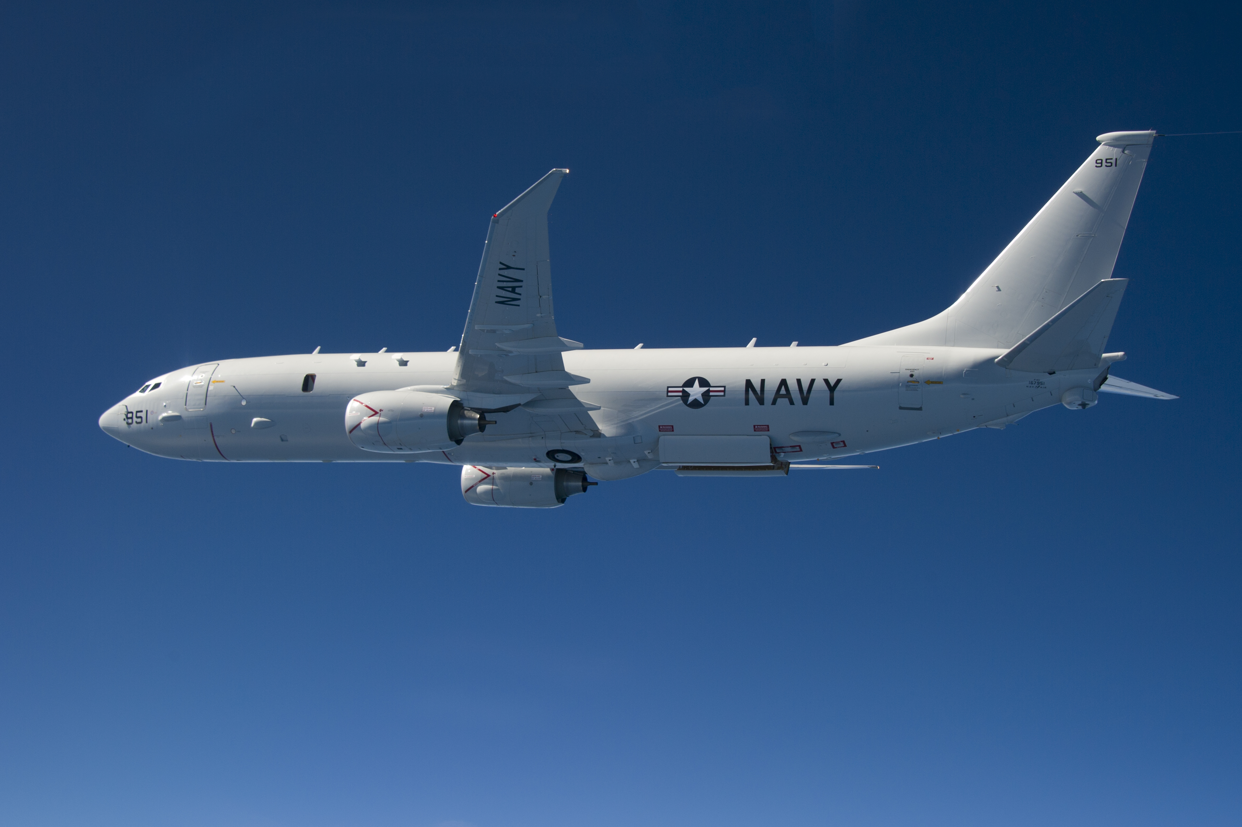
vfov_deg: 26.0
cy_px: 414
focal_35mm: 52
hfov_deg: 38.2
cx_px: 621
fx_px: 1793
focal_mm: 52
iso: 320
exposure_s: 1/1000
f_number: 8
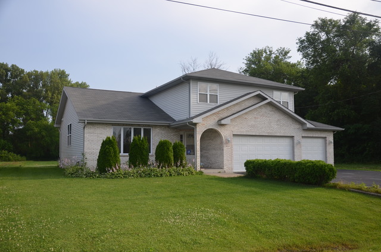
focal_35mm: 32
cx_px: 190
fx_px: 333
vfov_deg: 41.5
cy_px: 126
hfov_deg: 59.6
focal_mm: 21
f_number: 5
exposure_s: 1/250
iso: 100
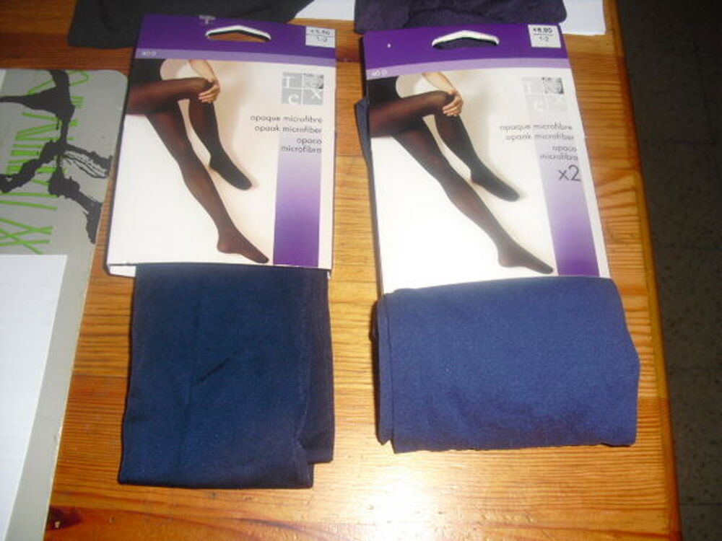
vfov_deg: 39.7
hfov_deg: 51.4
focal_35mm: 36
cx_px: 361
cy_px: 270
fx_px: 751
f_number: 3.1
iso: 100
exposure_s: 1/60
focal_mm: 6.3
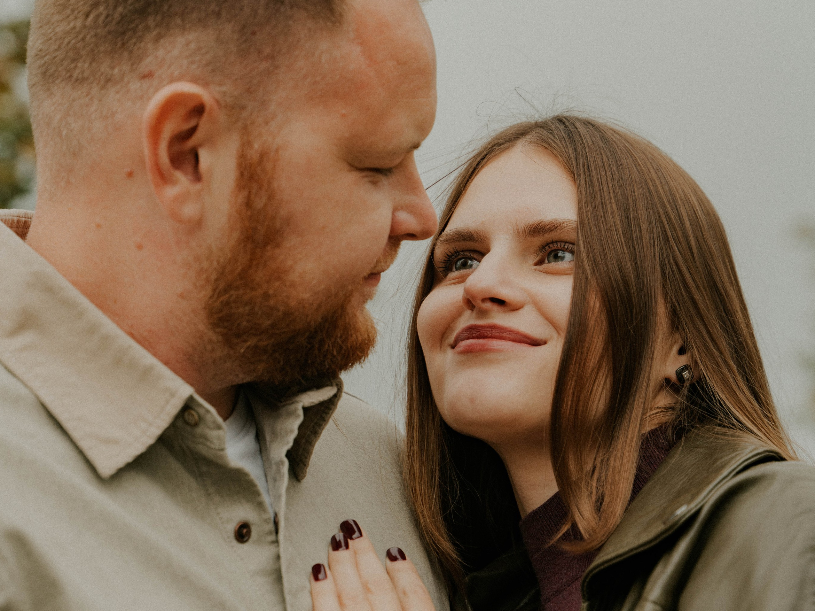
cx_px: 408
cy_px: 221
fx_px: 2284
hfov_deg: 20.2
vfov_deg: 15.2
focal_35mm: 97
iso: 250
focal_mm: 67
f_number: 4.5
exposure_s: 1/160
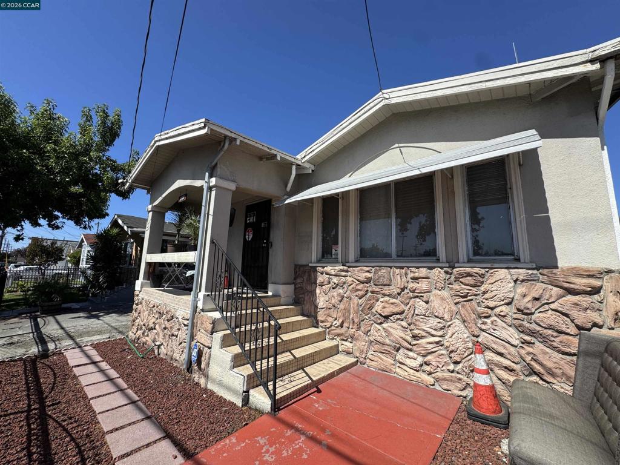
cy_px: 232
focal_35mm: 14
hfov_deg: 102.1
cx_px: 310
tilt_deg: +8.5
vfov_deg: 85.7
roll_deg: -2.0
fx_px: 251
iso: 50
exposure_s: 1/1567
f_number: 2.2
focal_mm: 2.22
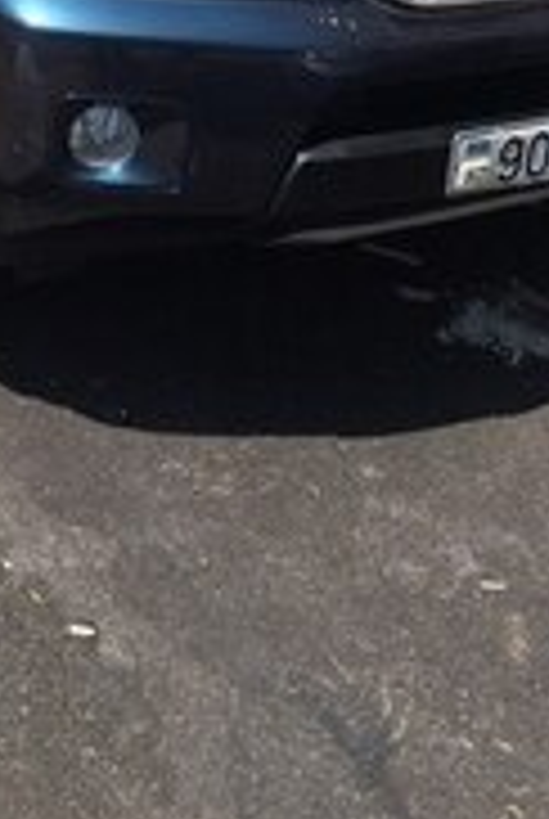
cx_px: 94
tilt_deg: -13.4
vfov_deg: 22.2
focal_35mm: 82
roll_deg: -1.5
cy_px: -238
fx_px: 1869
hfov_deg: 16.6
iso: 32
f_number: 2.2
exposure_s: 1/1953
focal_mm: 4.15
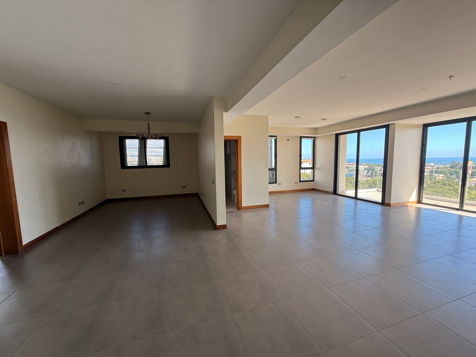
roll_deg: +0.7
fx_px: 193
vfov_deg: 85.7
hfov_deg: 102.1
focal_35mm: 14
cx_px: 238
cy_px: 178
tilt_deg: -4.9
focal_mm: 2.22
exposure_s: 1/123
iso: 50
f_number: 2.2
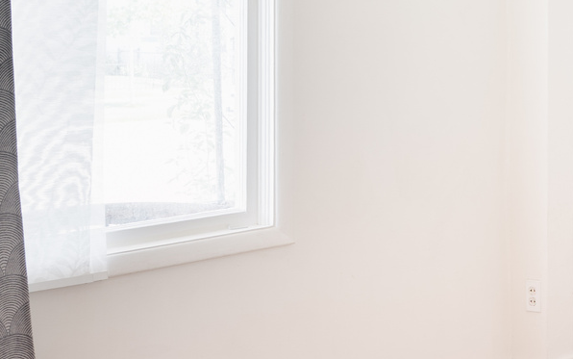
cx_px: 899
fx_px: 1312
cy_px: 31
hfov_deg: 20.5
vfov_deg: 15.4
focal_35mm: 84
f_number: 6.3
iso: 100
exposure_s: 1/2
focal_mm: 24
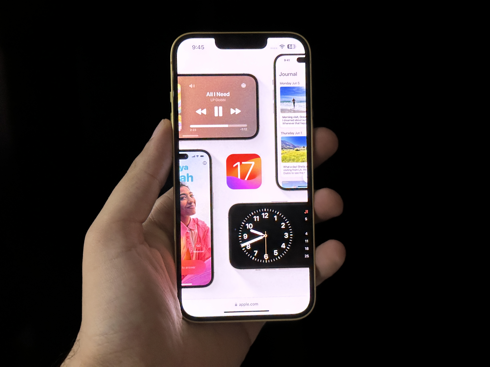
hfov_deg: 39.7
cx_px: 245
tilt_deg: -13.2
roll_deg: +2.5
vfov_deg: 30.3
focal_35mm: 48
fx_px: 679
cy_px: 184
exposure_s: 1/40
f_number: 1.78
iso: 320
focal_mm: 6.86
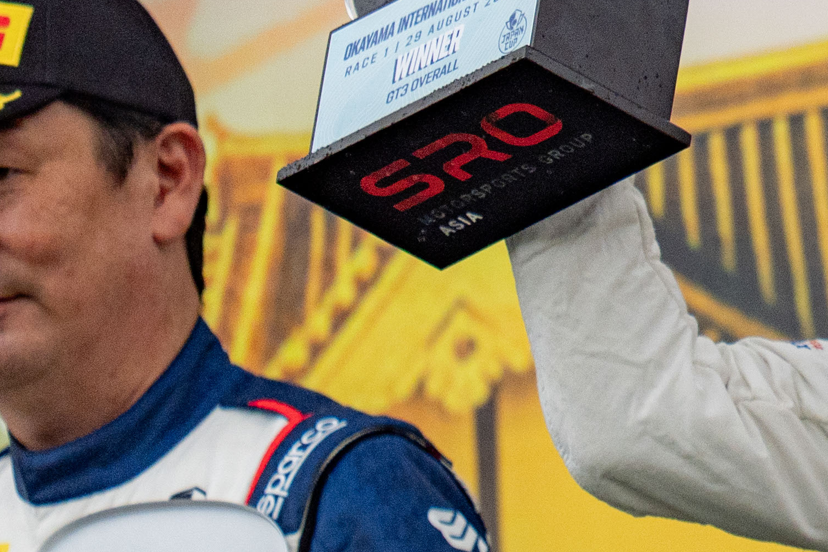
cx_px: 1468
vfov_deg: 0.9
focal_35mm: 1599
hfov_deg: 1.3
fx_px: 36778
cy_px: 99
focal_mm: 400
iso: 800
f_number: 2.8
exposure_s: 1/800
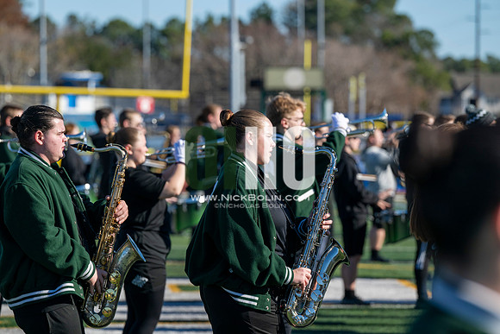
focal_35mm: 200
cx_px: 250
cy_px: 167
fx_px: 2778
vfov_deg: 6.9
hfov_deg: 10.3
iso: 250
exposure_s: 1/2000
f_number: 5
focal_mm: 200
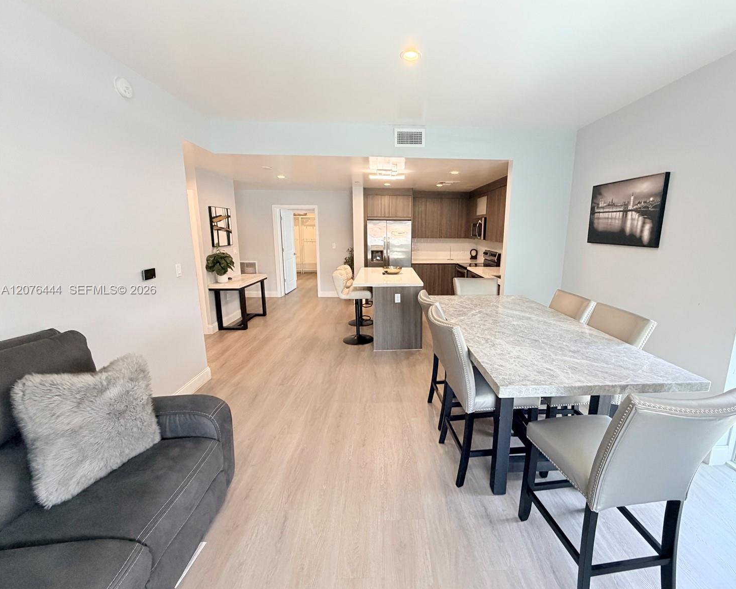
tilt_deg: -10.1
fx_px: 327
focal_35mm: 15
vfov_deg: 84.0
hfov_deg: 96.5
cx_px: 402
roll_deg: -0.4
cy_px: 290
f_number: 2.2
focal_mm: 2.22
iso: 320
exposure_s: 1/120
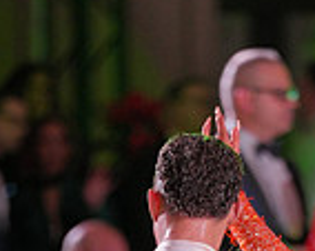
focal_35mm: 769
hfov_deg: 2.5
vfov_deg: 2.0
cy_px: 415
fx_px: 7154
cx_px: 281
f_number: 2.8
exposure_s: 1/400
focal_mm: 200
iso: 1250
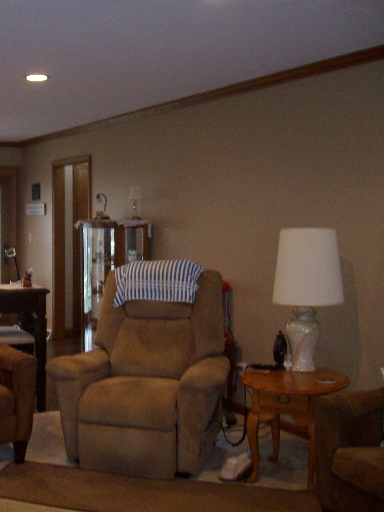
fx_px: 695
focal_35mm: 47
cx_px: 56
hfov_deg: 29.9
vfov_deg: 40.4
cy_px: 256
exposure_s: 1/40
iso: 200
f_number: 2.8
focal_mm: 5.8
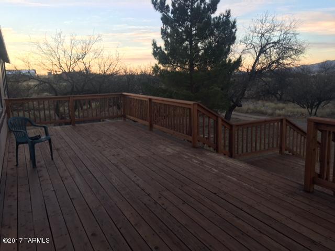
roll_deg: +1.6
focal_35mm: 29
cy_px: 126
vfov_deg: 48.2
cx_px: 168
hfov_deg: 61.7
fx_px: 281
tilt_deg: -9.1
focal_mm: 4.15
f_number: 2.2
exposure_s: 1/40
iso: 25
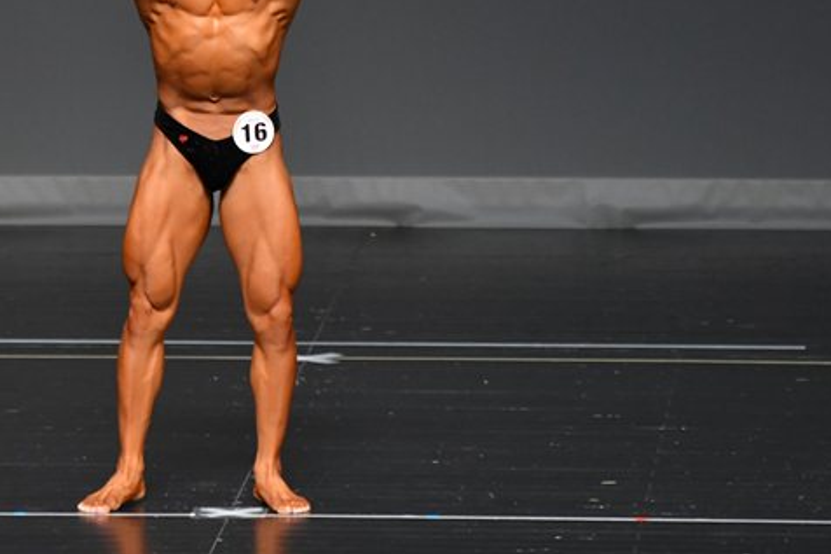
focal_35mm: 513
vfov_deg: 2.7
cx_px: 258
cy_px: 110
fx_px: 11837
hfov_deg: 4.0
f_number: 5.6
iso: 2500
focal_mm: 210
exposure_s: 1/400
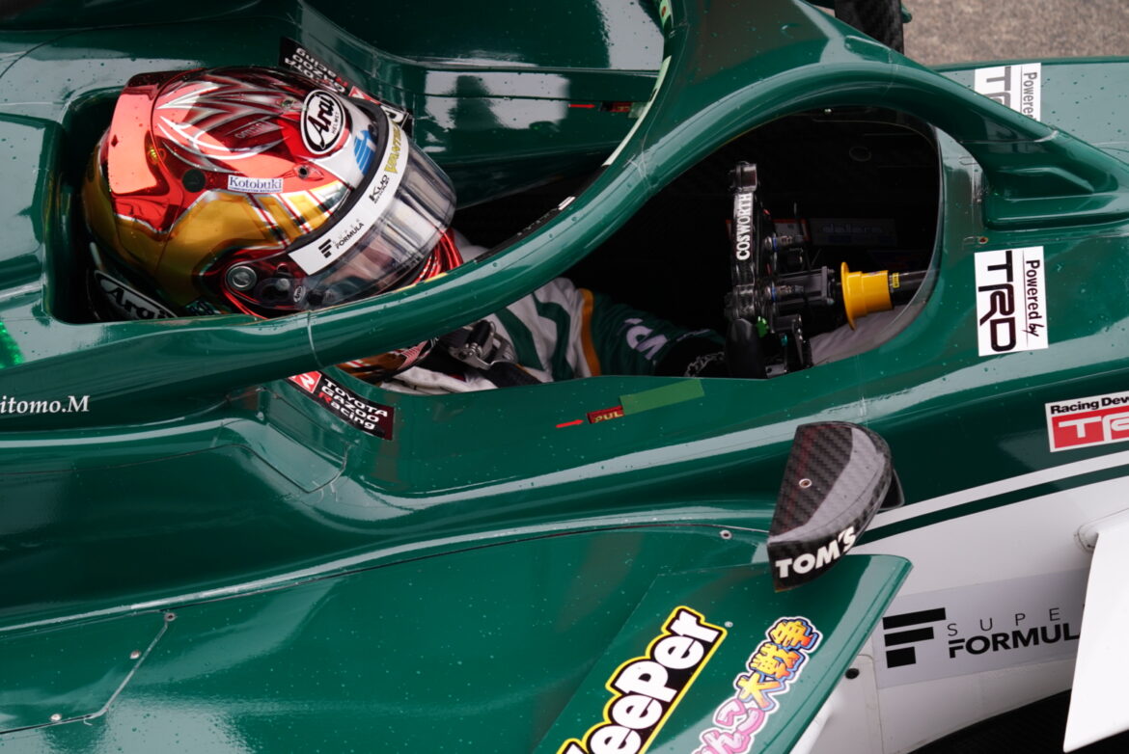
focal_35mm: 280
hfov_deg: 7.4
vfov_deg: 4.9
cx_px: 564
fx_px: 8787
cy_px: 377
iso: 400
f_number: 9
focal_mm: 280
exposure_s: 1/30
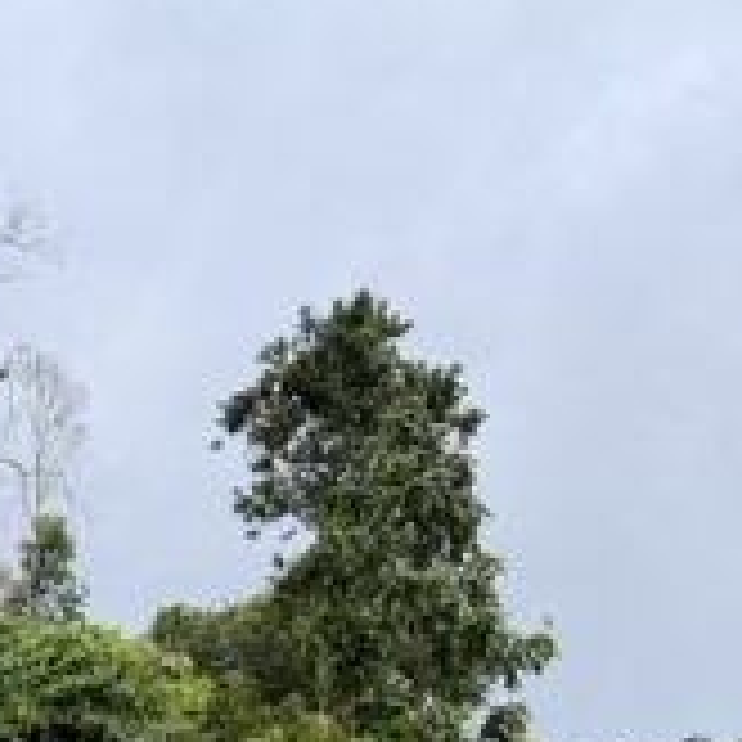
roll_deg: -2.5
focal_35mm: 99
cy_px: 1268
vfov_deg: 15.5
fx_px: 2401
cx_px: -409
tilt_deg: +10.7
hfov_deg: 15.9
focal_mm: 6.76
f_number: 1.78
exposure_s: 1/1553
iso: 100
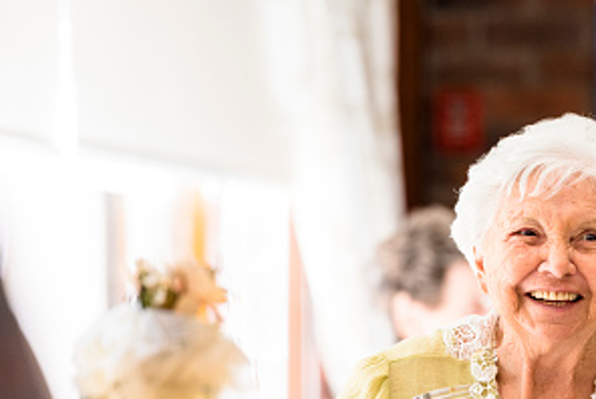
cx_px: 481
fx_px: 5684
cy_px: 338
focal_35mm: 343
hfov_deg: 6.0
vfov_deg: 4.0
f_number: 4
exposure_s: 1/320
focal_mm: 200
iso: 1000
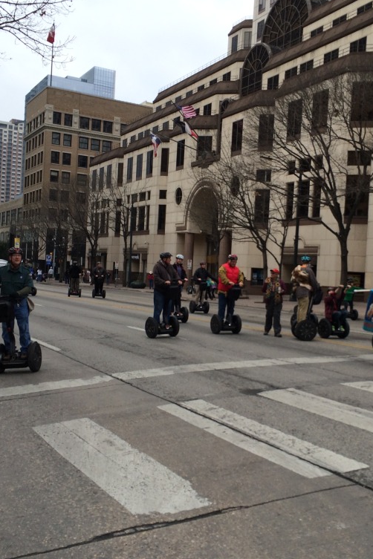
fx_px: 637
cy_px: 275
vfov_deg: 47.4
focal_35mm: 41
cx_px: 237
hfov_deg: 32.5
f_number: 2.2
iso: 32
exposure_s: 1/604
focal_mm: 4.15
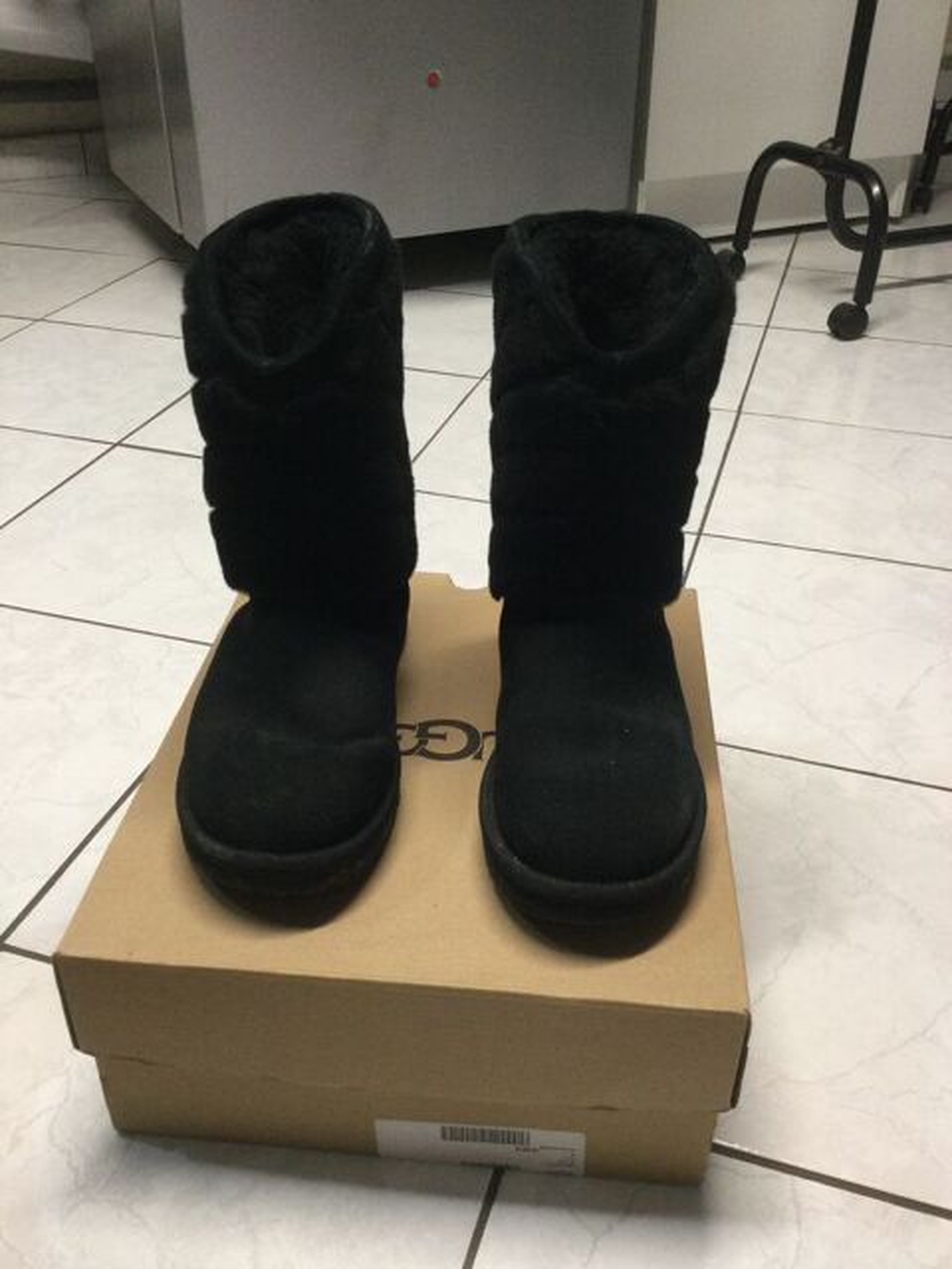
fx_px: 1137
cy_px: 634
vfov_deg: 58.4
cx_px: 476
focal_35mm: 31
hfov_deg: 45.4
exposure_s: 1/33
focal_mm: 3.3
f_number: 2.4
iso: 125
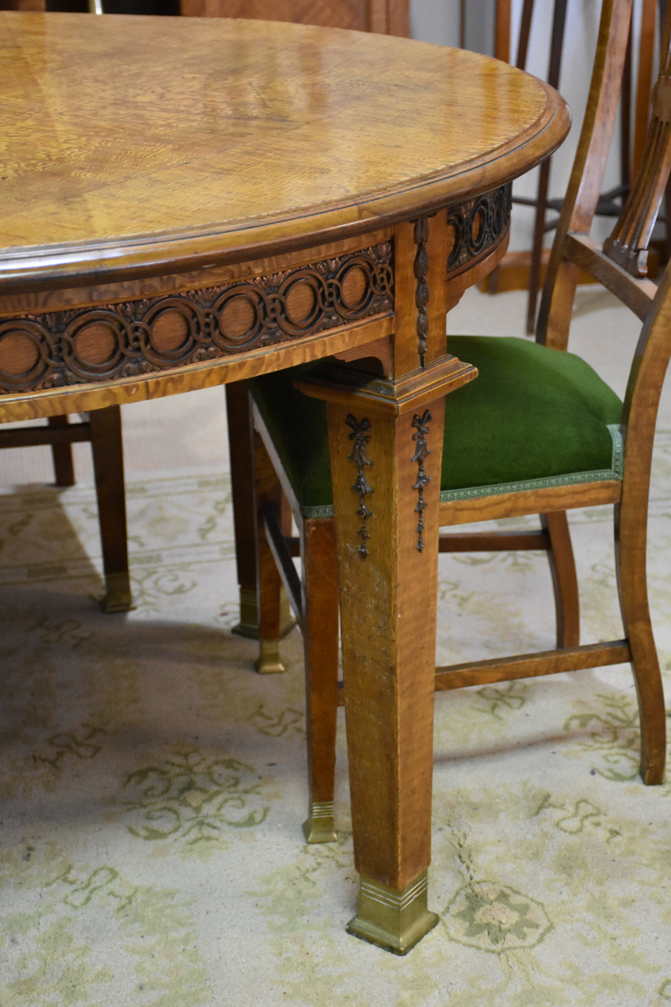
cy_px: 504
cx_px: 336
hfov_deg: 21.6
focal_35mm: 63
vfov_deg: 31.9
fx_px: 1761
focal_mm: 42
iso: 4000
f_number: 4.5
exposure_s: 1/60
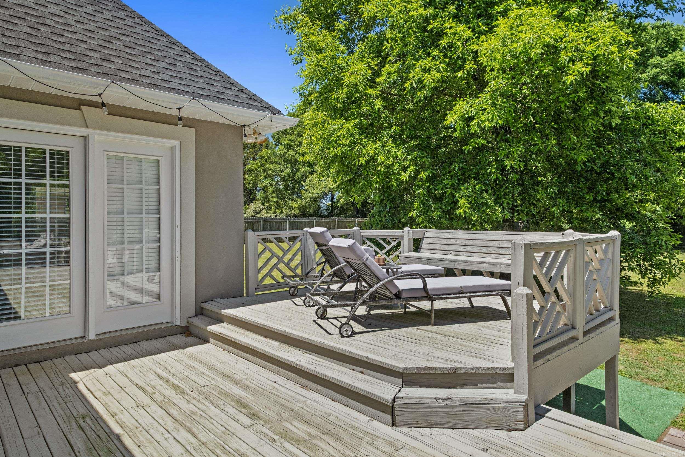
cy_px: 228
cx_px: 342
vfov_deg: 59.5
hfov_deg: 81.2
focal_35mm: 21
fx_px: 400
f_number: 7.1
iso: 400
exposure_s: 1/250
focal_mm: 13.8
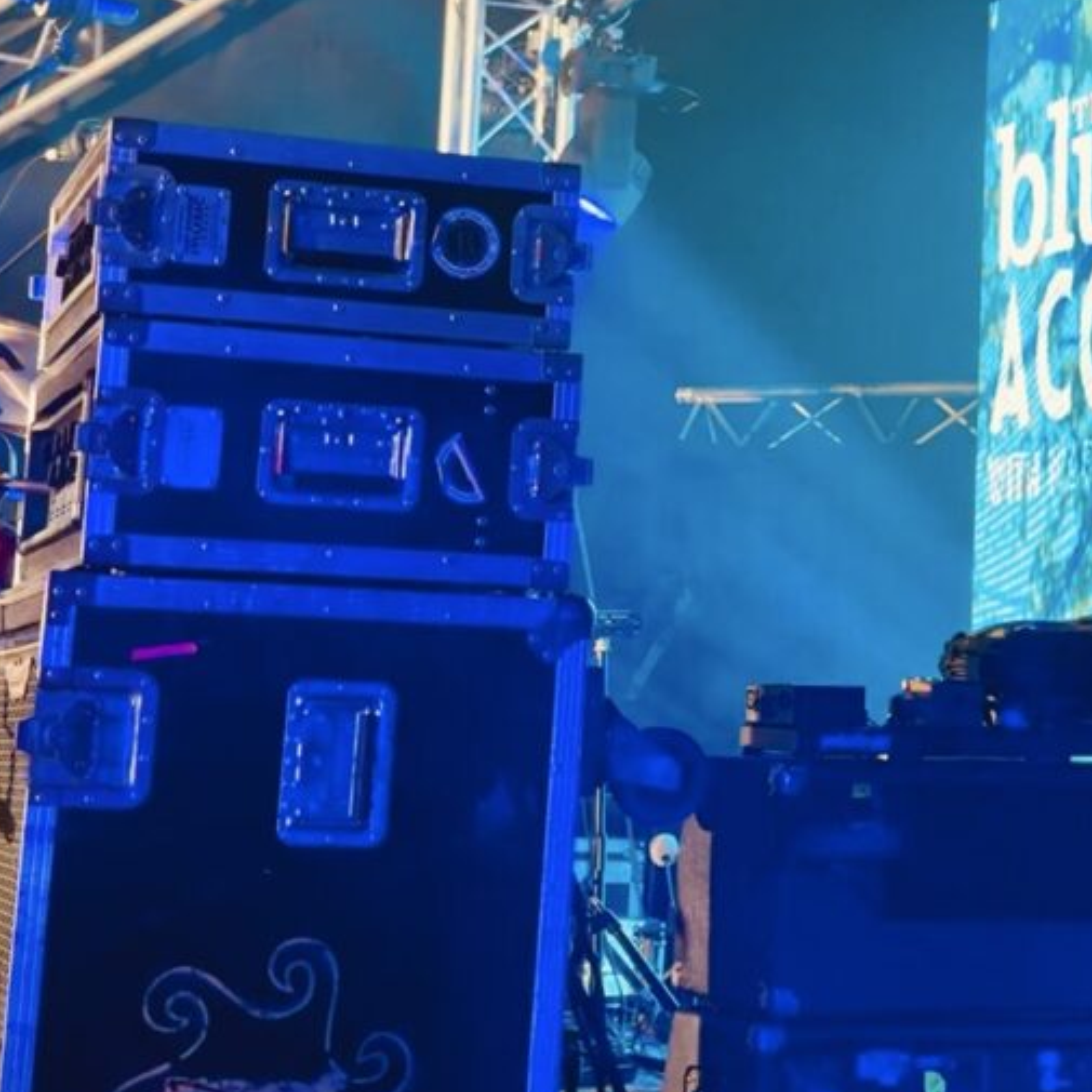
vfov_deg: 20.0
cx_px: 1003
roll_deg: -1.5
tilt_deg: +8.1
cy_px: 294
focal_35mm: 86
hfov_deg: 19.8
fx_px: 3069
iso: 125
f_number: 1.78
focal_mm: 6.86
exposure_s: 1/54
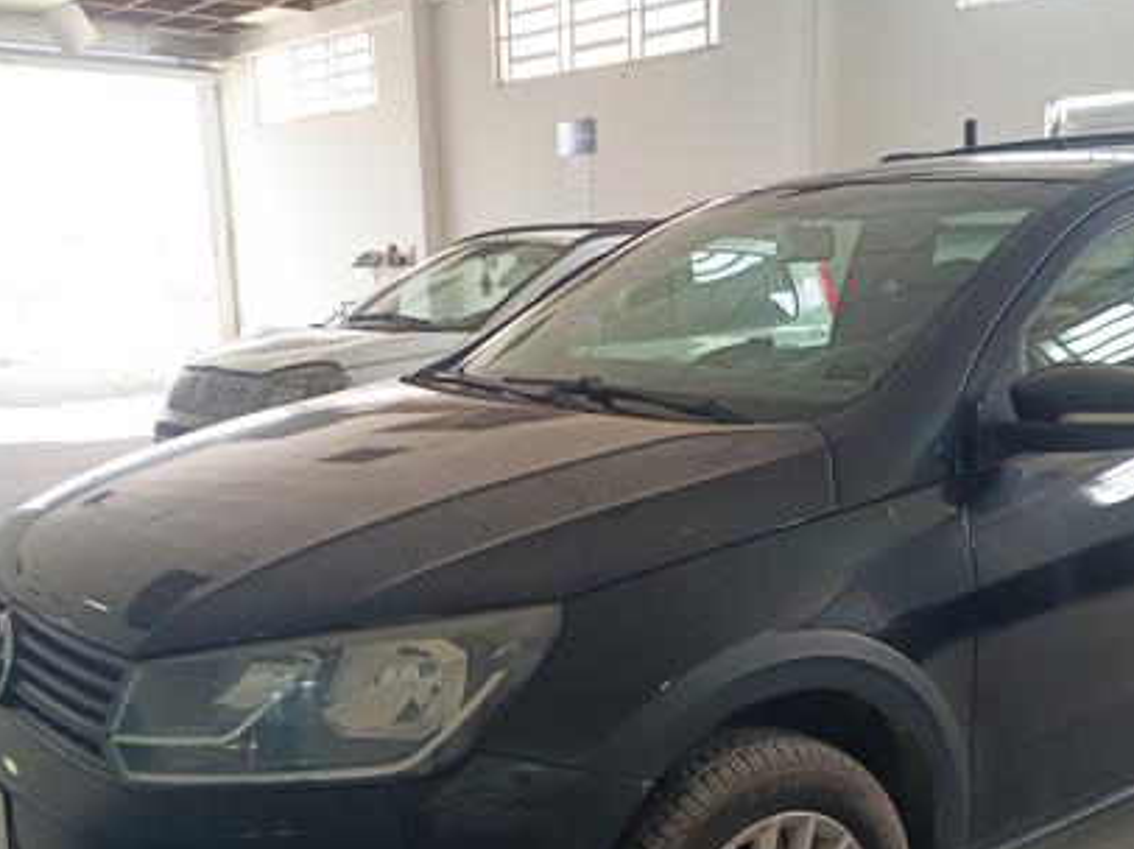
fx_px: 1342
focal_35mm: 41
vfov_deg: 34.6
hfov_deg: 45.0
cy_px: 592
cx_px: 776
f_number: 1.8
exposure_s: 1/120
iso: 562
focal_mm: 4.81
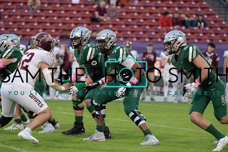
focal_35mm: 297
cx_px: 114
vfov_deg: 4.6
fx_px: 1881
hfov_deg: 6.9
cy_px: 76
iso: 6400
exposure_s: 1/1250
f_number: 5.6
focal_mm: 297
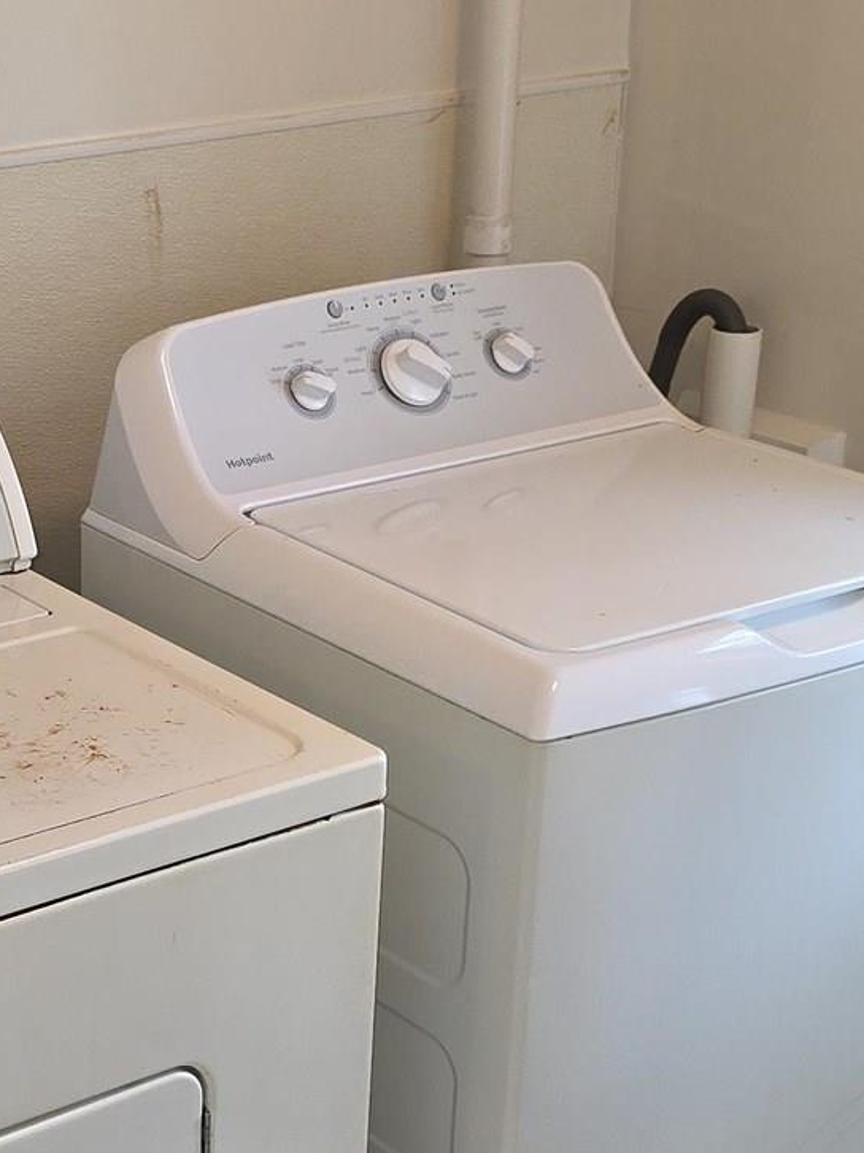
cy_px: 659
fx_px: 2431
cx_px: 33
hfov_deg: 19.7
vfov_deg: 26.7
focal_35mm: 73
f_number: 1.7
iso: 100
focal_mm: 6.3
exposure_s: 1/60
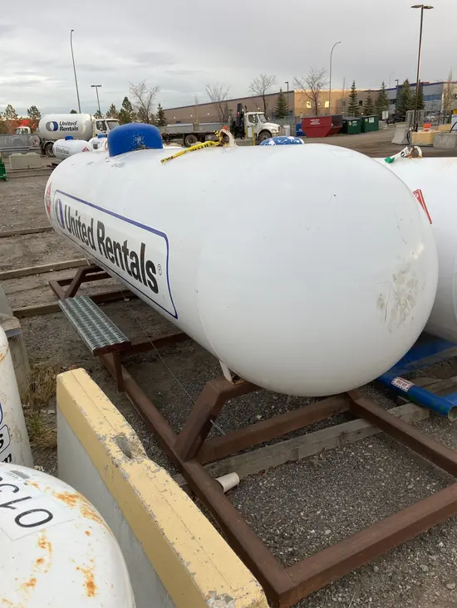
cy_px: 304
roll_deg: +2.0
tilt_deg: -17.0
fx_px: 493
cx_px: 228
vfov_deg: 63.4
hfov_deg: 49.8
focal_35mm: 28
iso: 25
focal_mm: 3.99
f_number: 1.8
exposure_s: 1/121
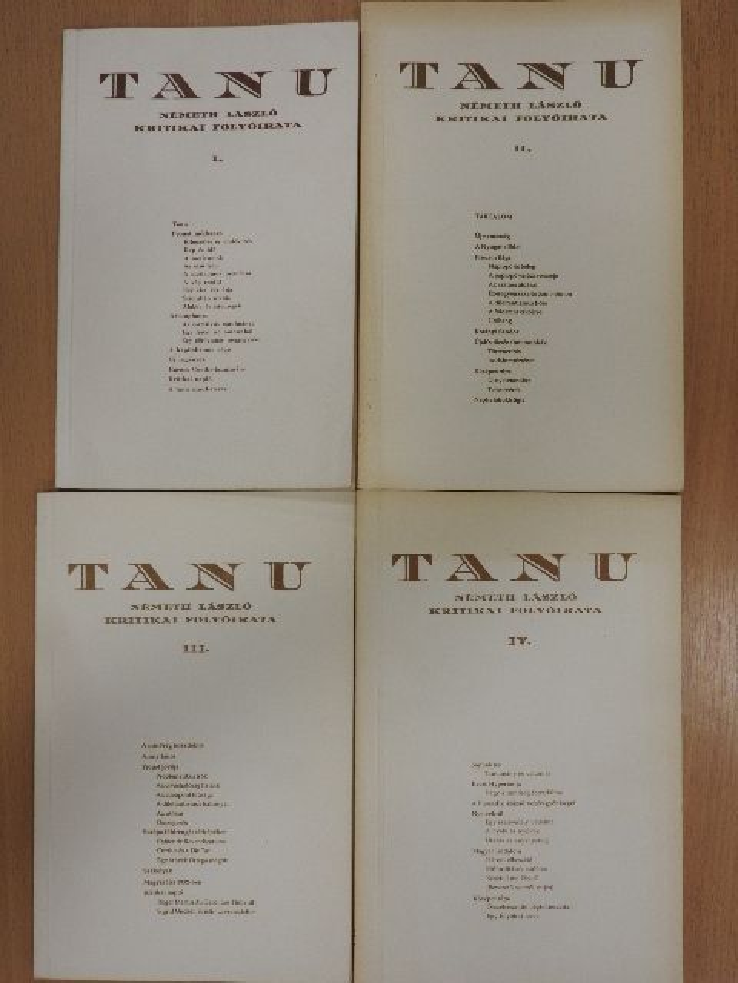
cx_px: 369
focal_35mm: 30
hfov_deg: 46.8
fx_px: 853
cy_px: 492
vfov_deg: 60.0
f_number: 3.5
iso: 125
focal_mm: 5.4
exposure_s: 1/60
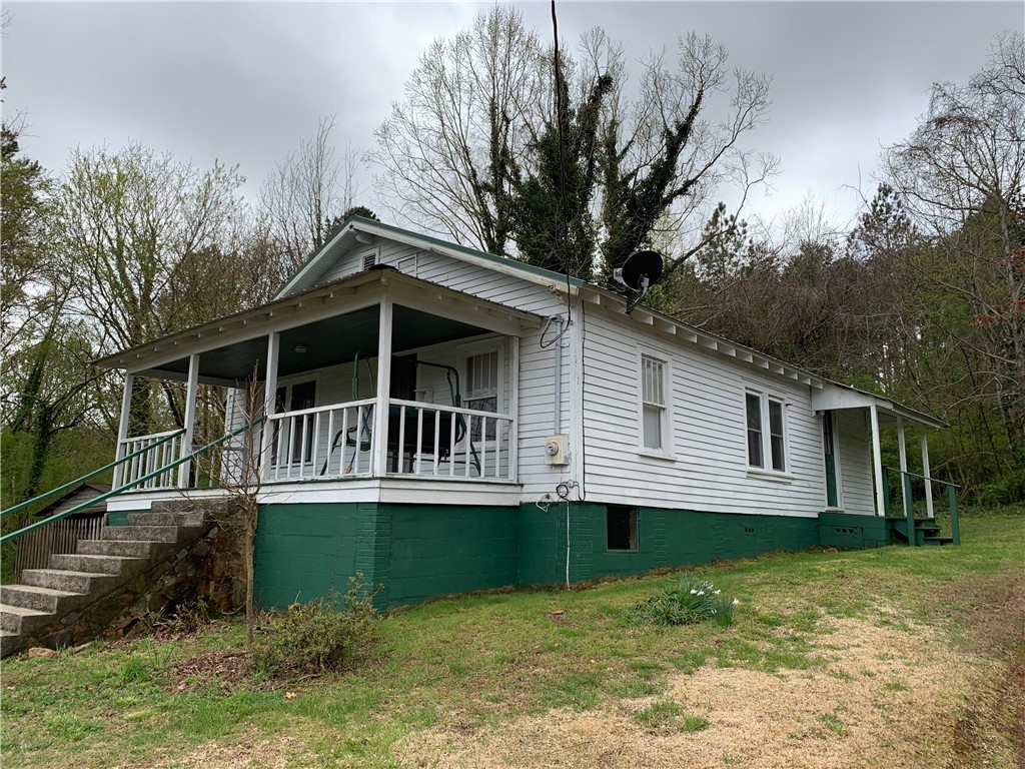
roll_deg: -0.5
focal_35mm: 26
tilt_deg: +11.3
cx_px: 512
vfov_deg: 53.1
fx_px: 770
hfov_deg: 67.3
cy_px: 384
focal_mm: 4.25
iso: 25
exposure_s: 1/1992
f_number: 1.8
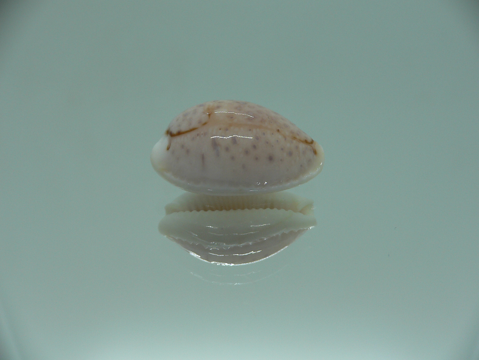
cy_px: 180
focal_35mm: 35
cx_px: 240
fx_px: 484
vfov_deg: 40.7
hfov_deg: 52.6
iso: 80
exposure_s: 1/60
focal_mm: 4.6
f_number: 2.8
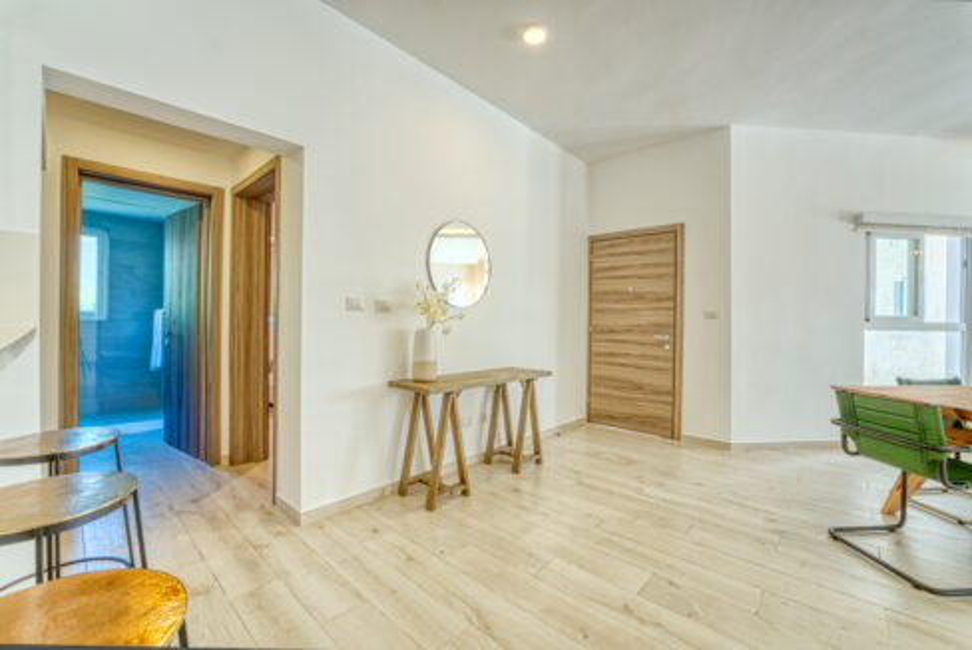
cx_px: 486
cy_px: 325
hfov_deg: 104.2
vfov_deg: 81.3
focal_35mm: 14
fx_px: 378
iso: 640
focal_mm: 14
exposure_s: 1/13
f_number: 16
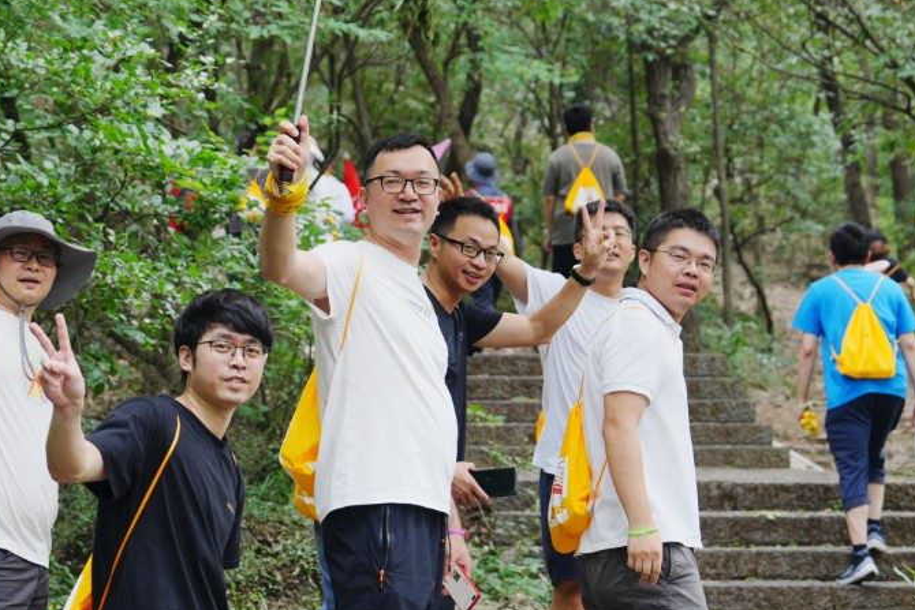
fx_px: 2669
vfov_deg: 13.0
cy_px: 295
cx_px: 311
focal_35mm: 105
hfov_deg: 19.4
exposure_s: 1/160
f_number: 2.8
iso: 125
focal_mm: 44
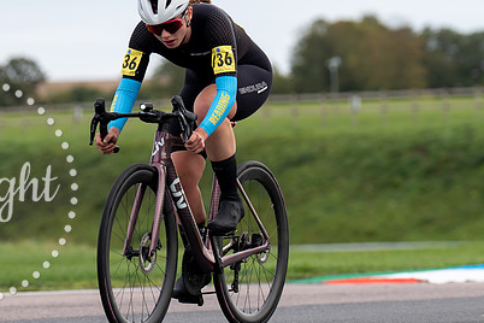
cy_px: 162
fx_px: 4746
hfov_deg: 5.8
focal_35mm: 353
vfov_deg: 3.9
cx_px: 232
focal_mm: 148
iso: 125
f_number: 3.5
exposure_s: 1/800
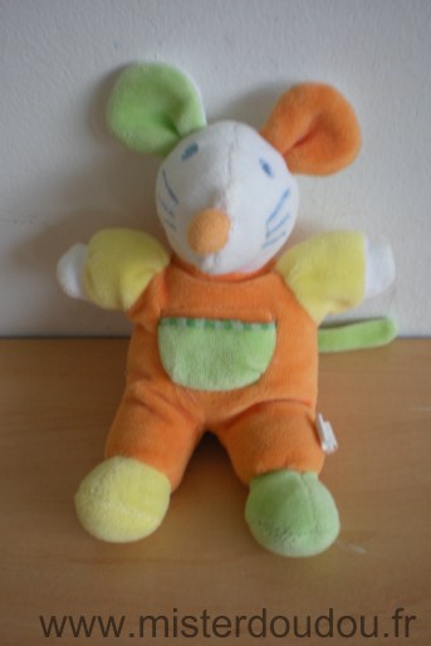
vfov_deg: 48.4
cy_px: 322
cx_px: 226
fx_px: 718
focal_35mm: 40
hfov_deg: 33.4
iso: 64
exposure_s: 1/8.3
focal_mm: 6.3
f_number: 3.1
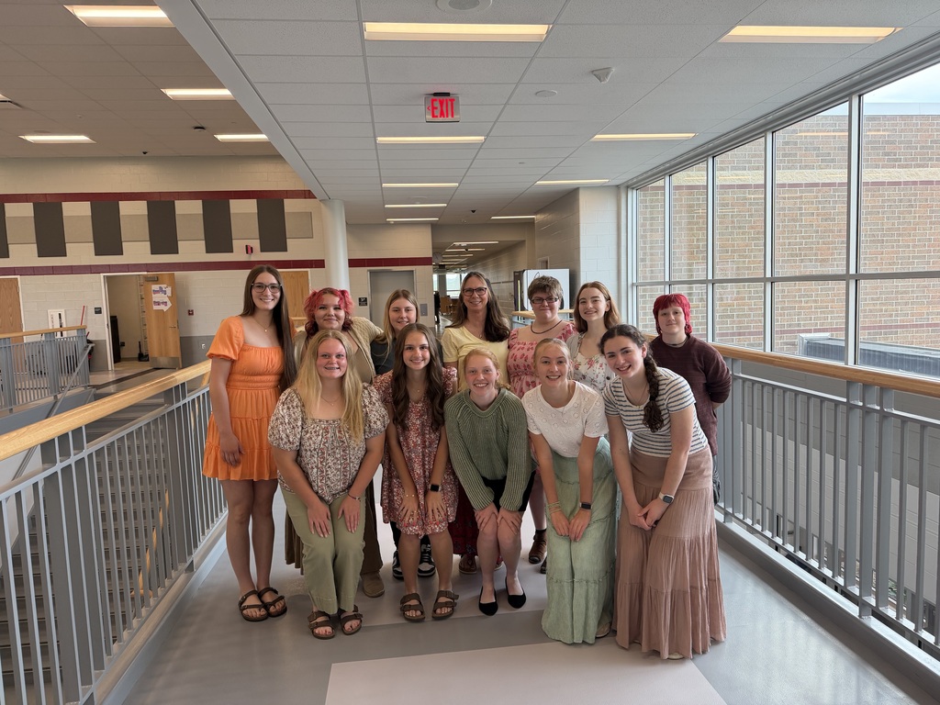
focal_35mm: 24
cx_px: 470
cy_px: 352
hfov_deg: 71.6
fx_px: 652
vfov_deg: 56.8
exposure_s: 1/213
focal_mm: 6.76
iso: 125
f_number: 1.78
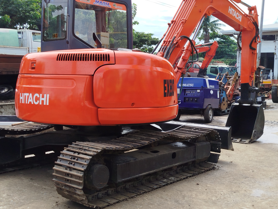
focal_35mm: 46
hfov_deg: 41.2
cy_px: 99
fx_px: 369
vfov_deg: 31.5
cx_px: 123
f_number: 1.7
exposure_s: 1/785
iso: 50
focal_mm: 5.31
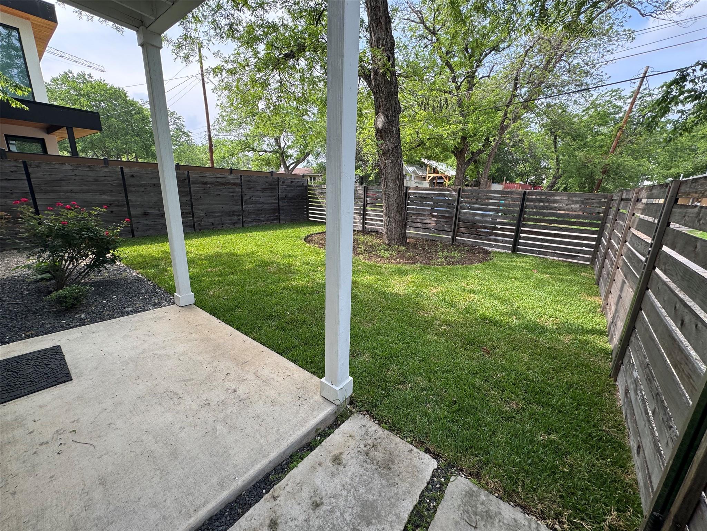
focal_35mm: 14
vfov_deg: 85.7
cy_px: 266
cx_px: 354
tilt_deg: -14.7
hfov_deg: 102.1
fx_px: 286
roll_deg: -1.7
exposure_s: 1/207
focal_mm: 2.22
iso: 40
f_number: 2.2
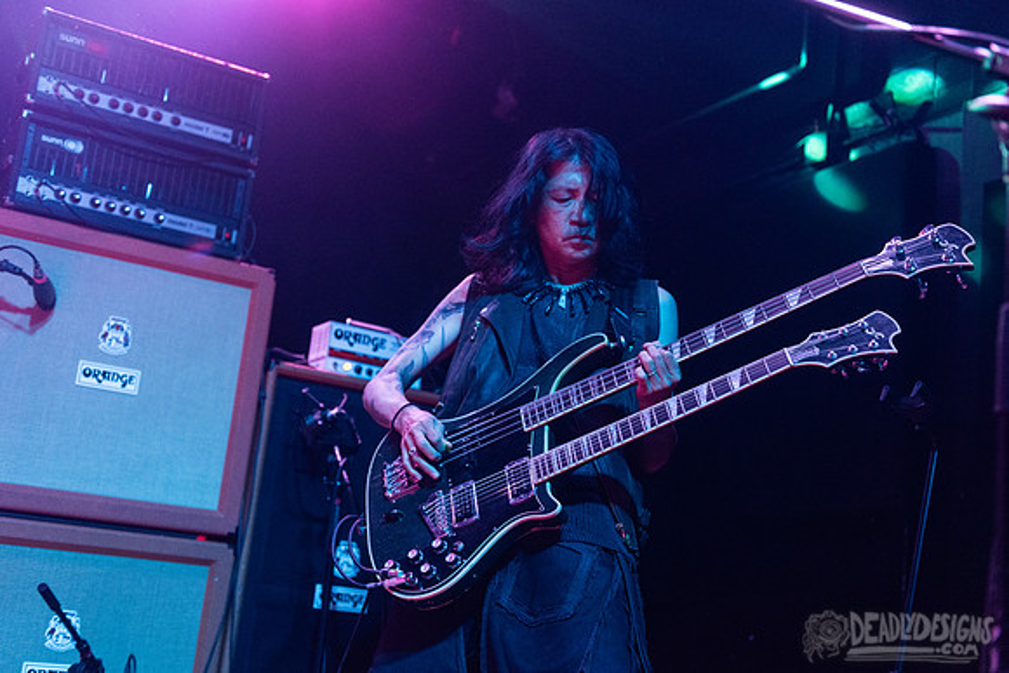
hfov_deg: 43.2
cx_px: 521
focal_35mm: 45
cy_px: 336
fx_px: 1274
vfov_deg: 29.6
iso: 3200
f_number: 3.2
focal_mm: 44
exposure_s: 1/200
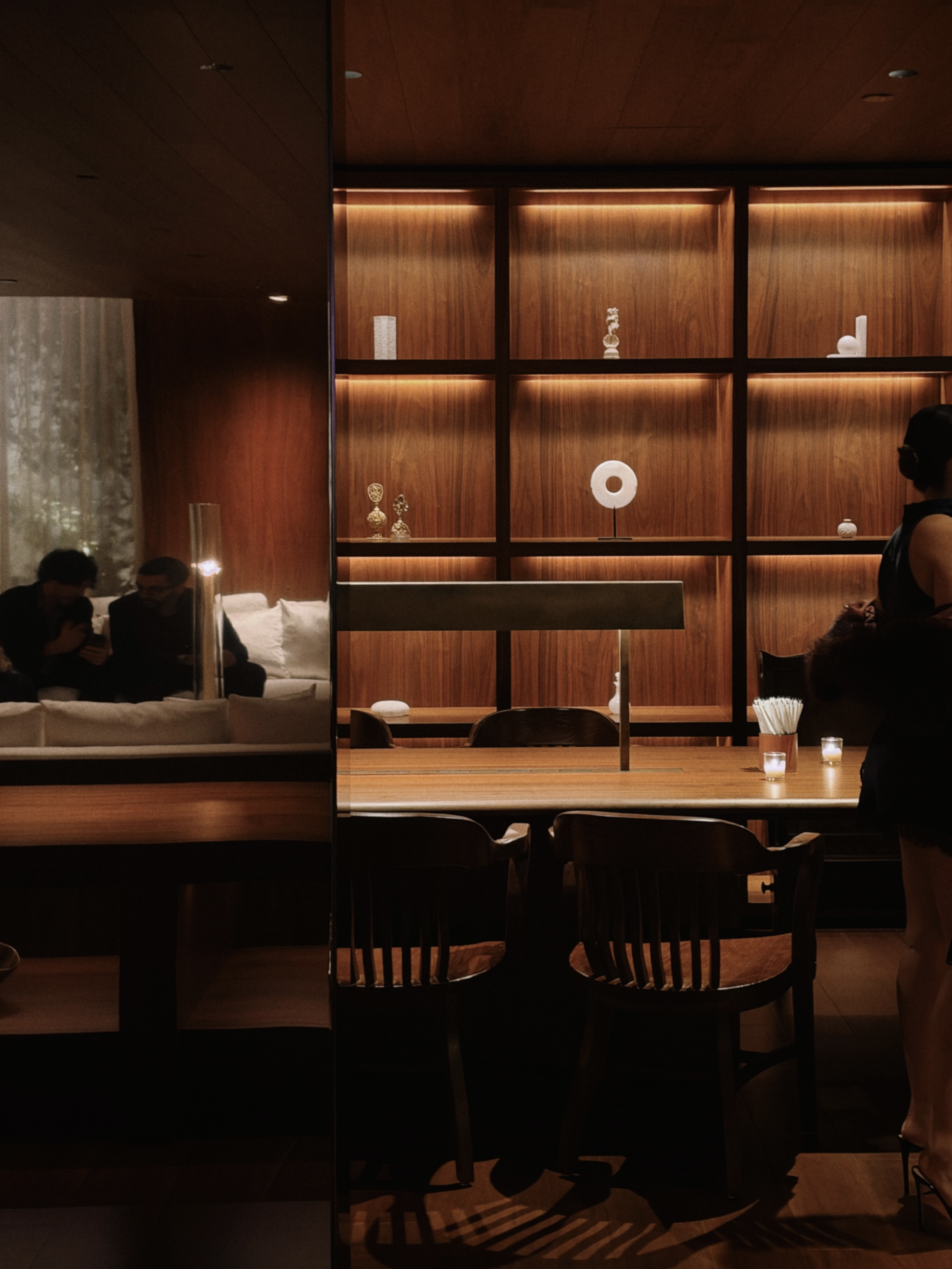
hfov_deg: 30.3
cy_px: 634
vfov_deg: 39.7
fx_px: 1760
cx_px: 476
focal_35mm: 48
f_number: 1.48
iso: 640
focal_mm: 6.93
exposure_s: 1/17
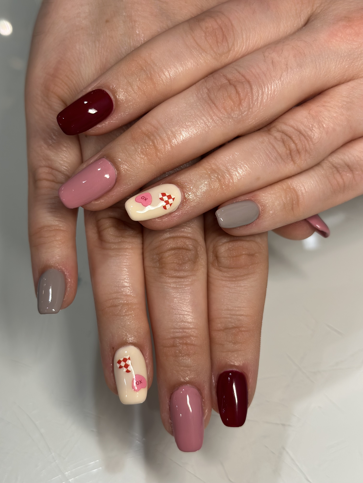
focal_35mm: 48
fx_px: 671
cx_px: 182
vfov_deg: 39.6
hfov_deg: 30.3
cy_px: 242
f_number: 1.78
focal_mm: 6.86
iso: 80
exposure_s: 1/343
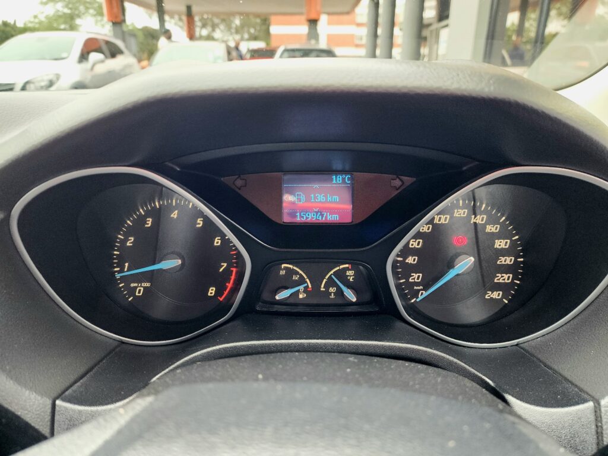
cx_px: 304
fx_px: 404
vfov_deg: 58.9
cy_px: 228
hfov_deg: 73.9
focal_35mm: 23
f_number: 1.8
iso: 200
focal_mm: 6.4
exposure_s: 1/101
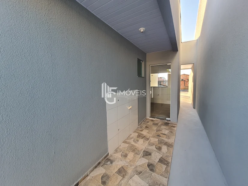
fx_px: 93
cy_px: 93
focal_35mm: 13
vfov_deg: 89.9
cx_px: 124
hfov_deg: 106.2
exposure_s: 1/60
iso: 64
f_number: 2.2
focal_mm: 1.74
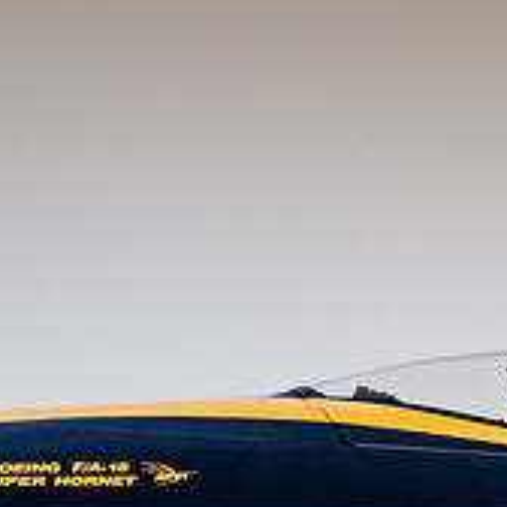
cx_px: 776
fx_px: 35096
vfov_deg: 0.8
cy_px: 493
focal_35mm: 2118
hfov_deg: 0.8
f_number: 5.6
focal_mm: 440
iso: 800
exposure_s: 1/2000
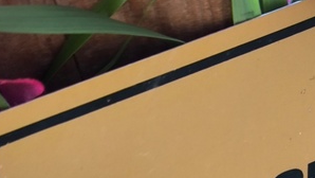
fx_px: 1220
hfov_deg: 14.7
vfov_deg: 8.2
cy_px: 252
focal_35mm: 146
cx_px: 227
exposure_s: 1/60
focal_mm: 4.71
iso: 250
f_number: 1.7
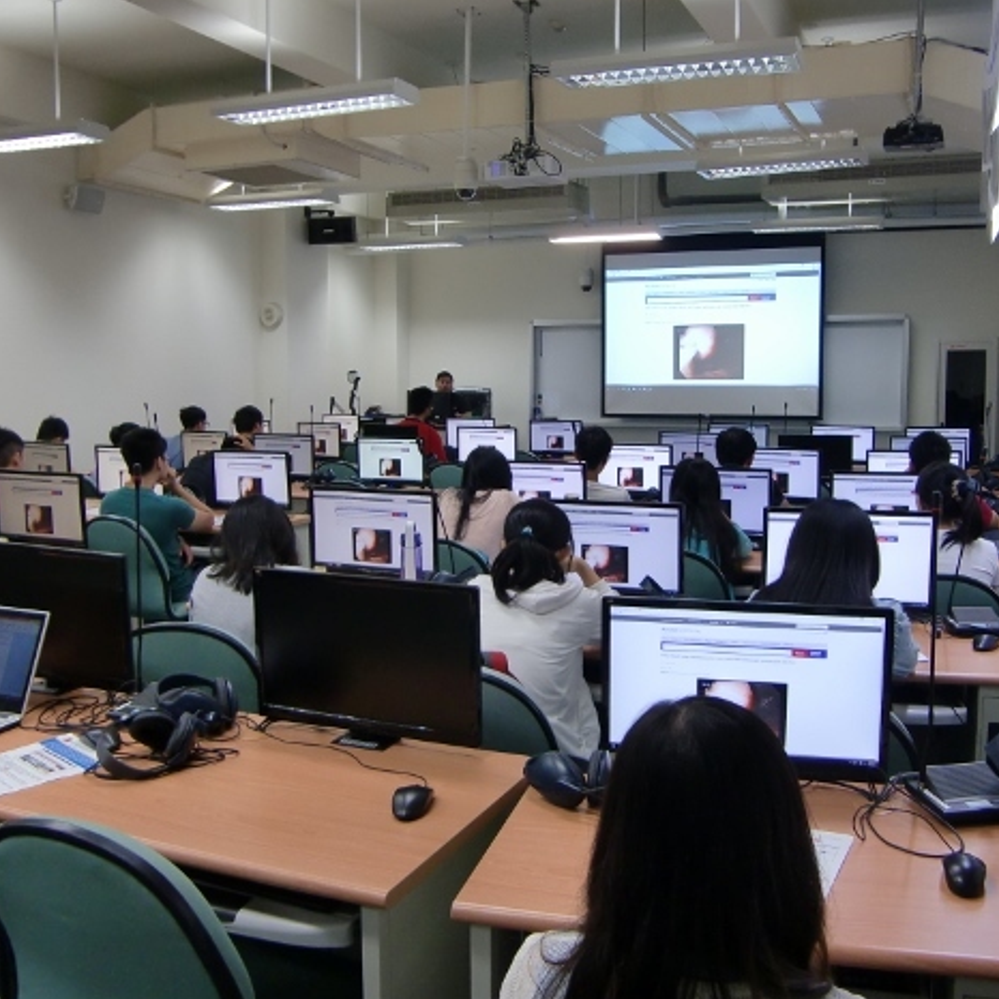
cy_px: 508
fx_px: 1110
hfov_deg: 48.4
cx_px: 557
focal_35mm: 34
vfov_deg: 48.4
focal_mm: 4.9
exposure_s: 1/60
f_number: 2.6
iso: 160
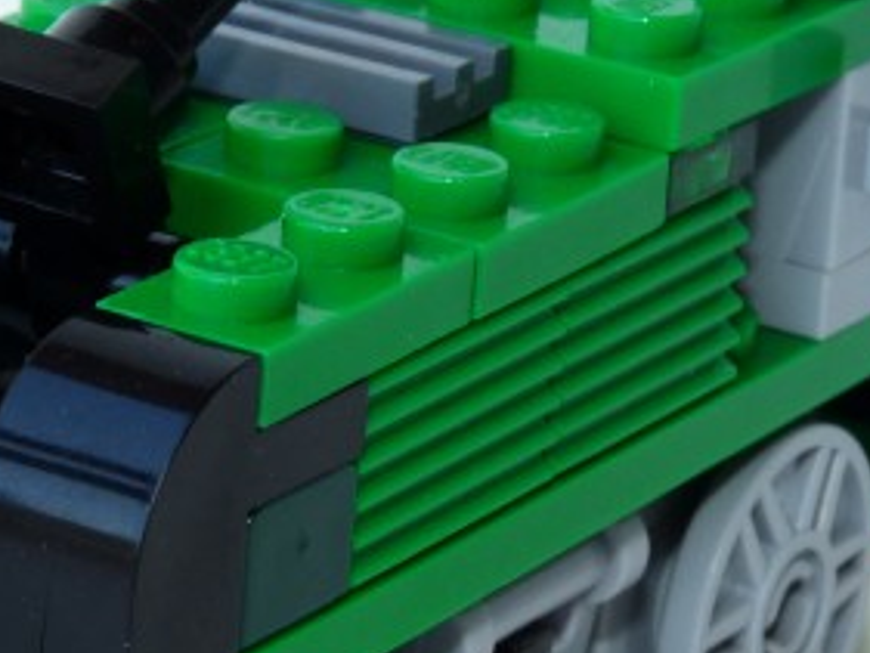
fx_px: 5582
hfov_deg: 8.9
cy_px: 313
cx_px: 319
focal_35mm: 222
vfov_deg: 6.7
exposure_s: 1/40
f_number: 6.3
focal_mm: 13.8
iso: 100
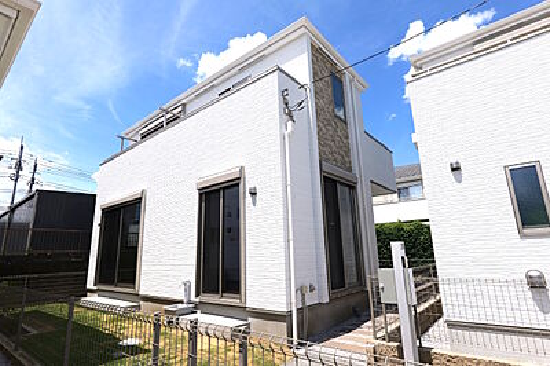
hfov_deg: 90.0
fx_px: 275
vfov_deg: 67.3
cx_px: 275
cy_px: 183
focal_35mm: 18
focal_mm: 18
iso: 100
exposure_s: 1/500
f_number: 8
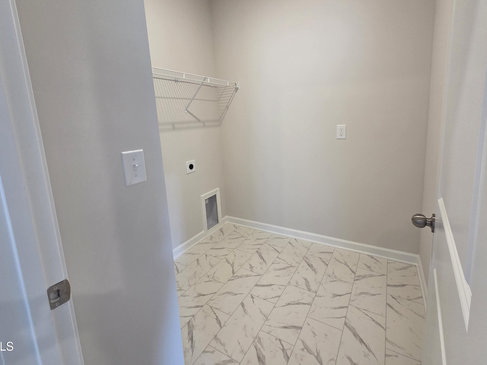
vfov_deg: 81.2
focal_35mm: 15
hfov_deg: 98.0
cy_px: 155
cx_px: 261
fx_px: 211
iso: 250
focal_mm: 2.2
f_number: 2.2
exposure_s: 1/60
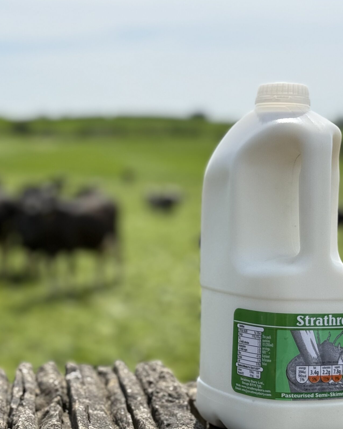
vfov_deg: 25.4
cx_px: 99
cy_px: 199
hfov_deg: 20.3
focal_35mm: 75
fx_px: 952
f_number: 1.78
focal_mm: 6.76
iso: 80
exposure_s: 1/4878
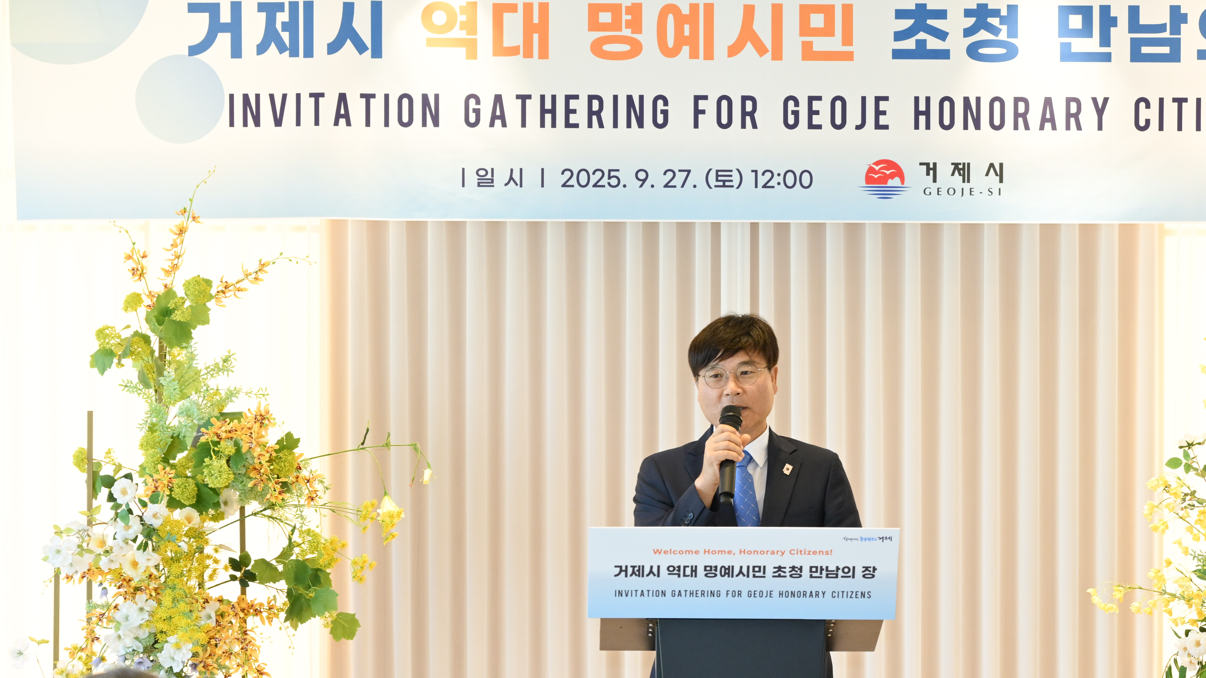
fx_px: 4061
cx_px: 747
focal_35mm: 127
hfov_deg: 16.9
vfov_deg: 9.5
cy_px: 519
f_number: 4
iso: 1000
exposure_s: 1/250
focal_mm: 78
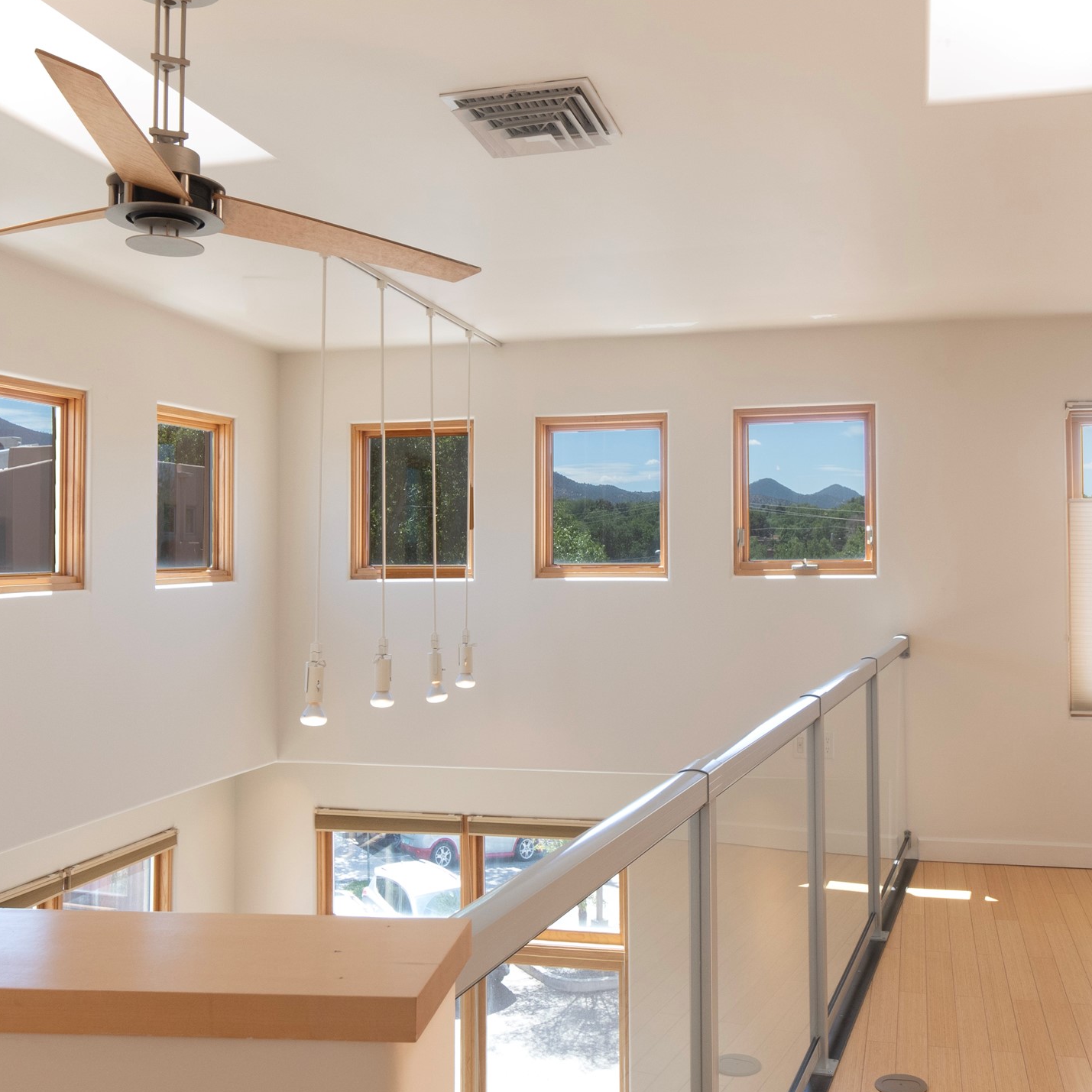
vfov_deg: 52.5
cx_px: 479
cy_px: 548
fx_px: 1106
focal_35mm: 31
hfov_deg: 52.4
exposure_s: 1/320
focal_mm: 16
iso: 400
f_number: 10
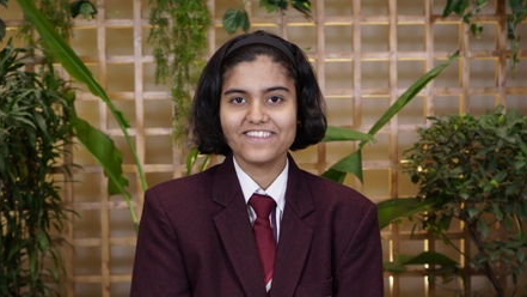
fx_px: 908
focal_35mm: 65
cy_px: 169
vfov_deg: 18.5
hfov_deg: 32.4
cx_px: 264
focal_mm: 41
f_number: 4.5
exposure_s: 1/80
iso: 320
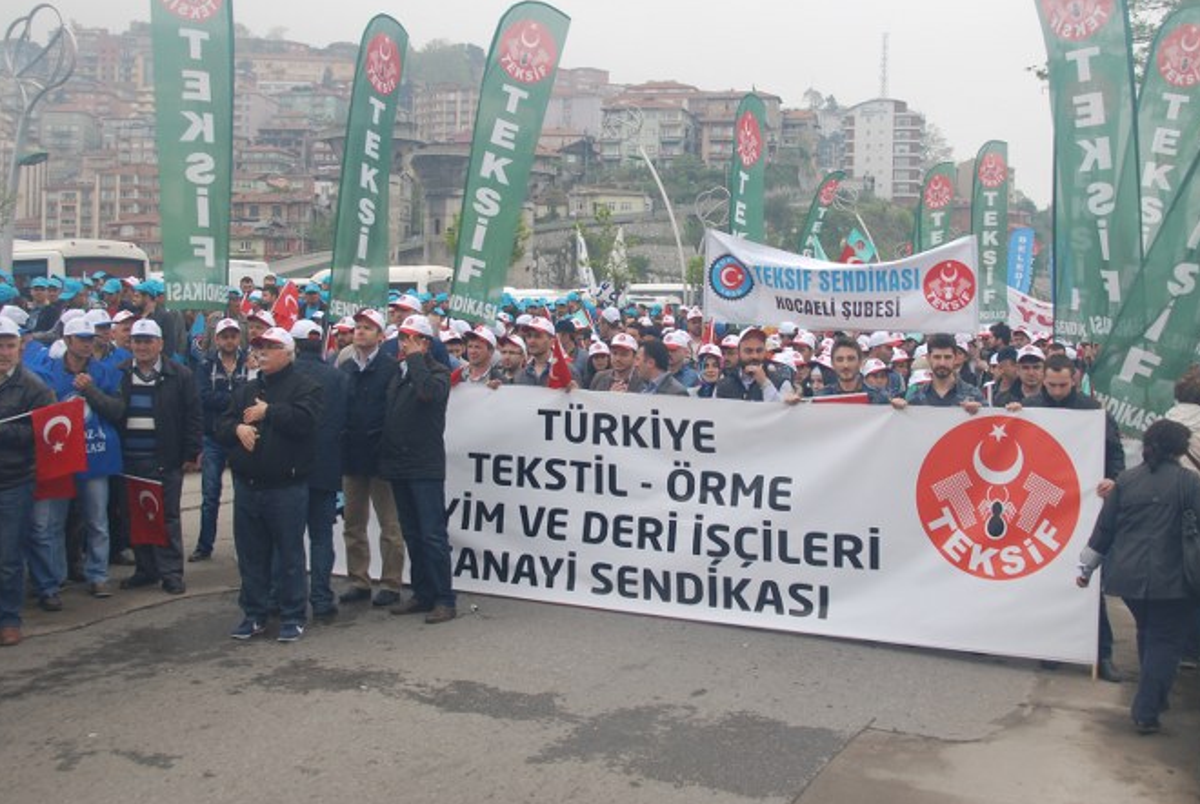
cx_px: 658
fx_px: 1335
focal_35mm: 40
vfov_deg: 33.4
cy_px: 337
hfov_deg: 48.3
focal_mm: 22
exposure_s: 1/160
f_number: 6.3
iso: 100
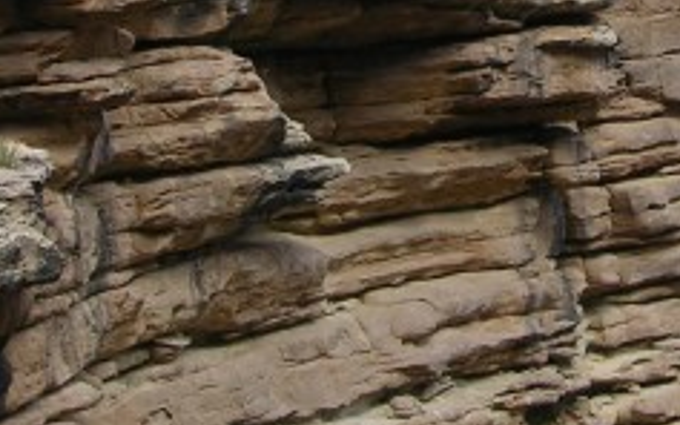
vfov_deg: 8.1
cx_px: 502
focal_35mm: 160
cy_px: -72
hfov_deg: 13.0
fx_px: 2964
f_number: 4.5
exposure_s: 1/106
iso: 50
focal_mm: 8.9
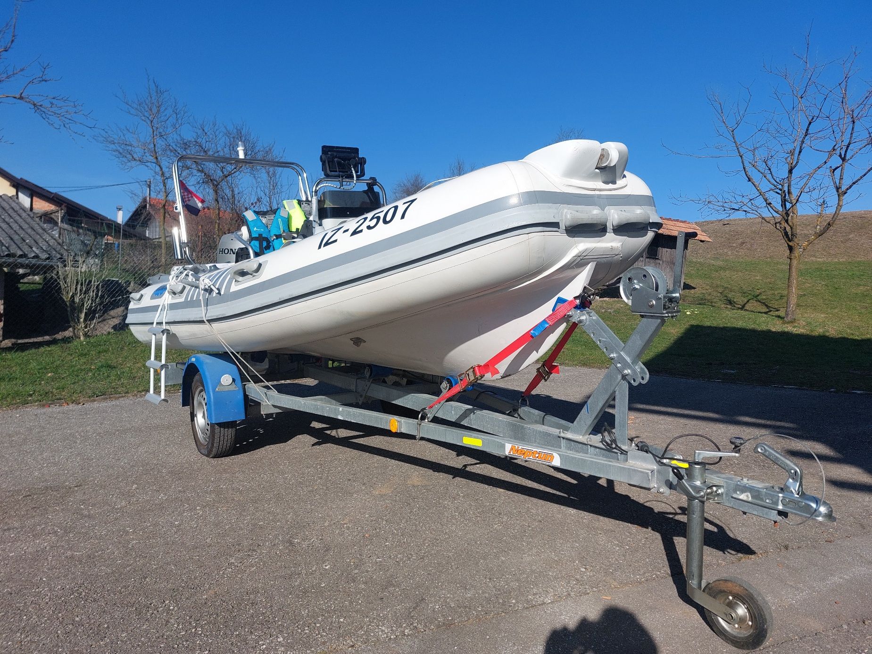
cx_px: 436
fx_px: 630
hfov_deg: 69.4
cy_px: 327
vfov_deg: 54.9
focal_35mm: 25
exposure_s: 1/1667
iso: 25
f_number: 1.8
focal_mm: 5.23
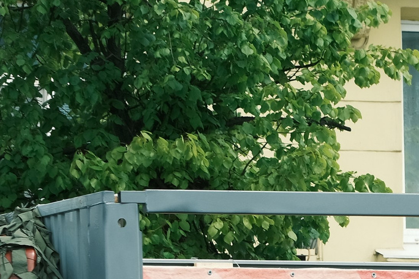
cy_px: 418
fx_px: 4574
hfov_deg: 5.2
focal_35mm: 393
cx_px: 741
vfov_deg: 3.5
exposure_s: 1/200
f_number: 7.1
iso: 200
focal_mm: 70
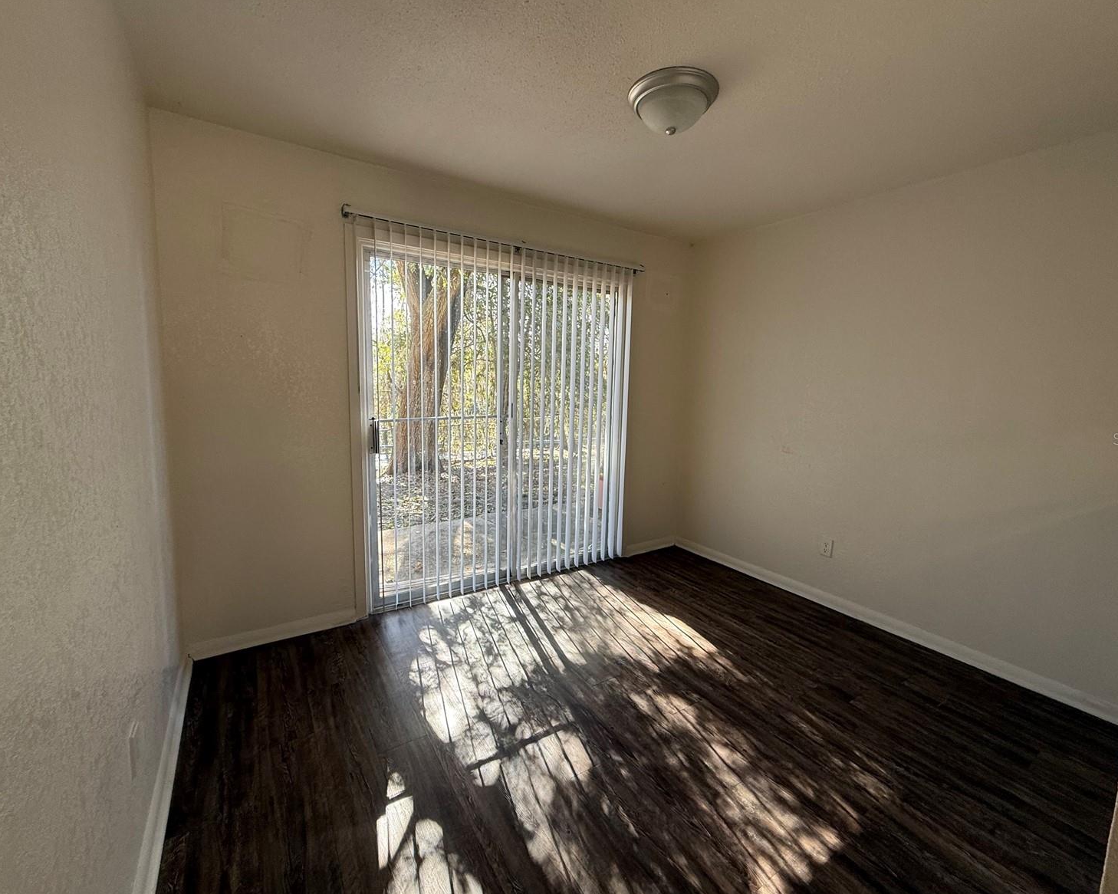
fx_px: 496
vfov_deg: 84.0
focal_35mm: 15
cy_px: 439
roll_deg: -1.1
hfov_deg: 96.8
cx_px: 572
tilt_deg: -7.3
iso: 64
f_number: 2.2
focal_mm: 2.22
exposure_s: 1/99
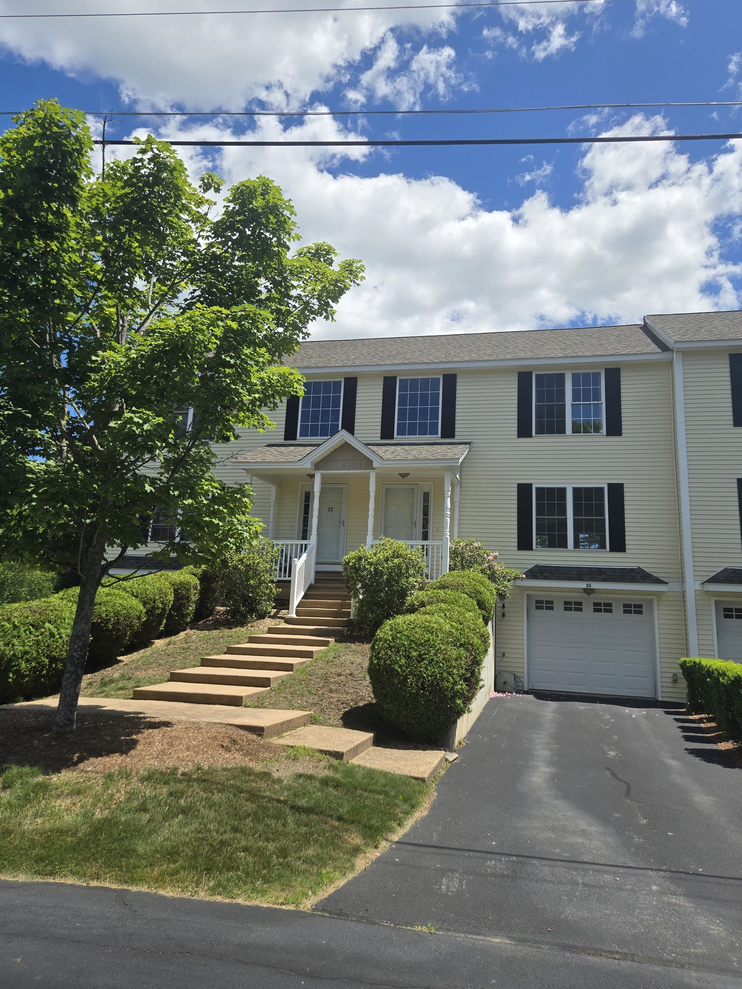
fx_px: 715
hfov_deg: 54.9
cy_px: 460
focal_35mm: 25
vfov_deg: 69.3
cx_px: 381
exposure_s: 1/2163
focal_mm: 5.4
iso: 25
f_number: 1.8
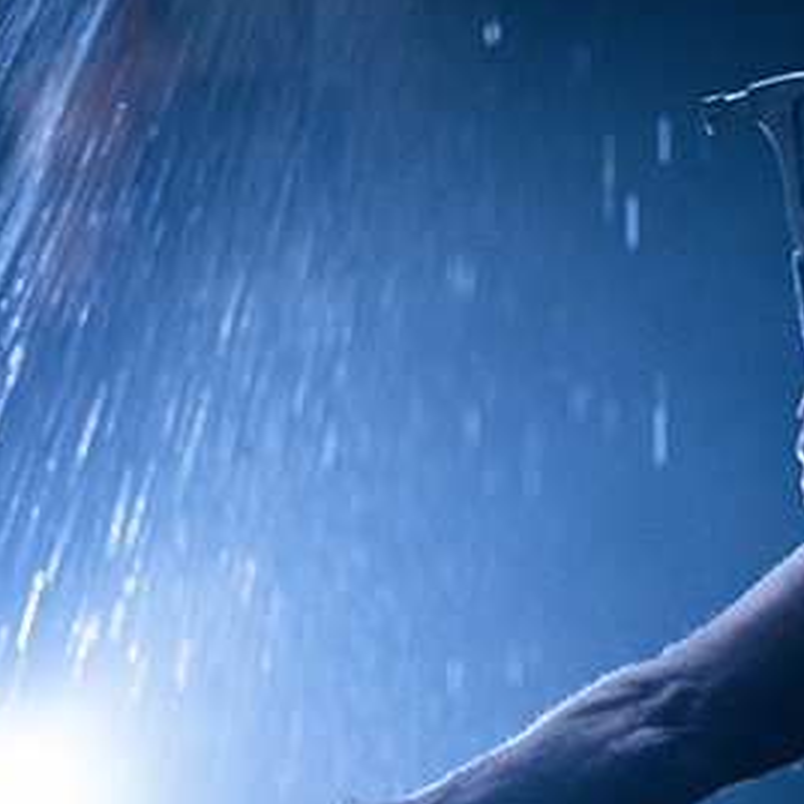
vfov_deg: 18.9
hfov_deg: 18.5
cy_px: 450
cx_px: 741
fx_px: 2418
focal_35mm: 92
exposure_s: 1/125
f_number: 1.4
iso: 6400
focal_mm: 50
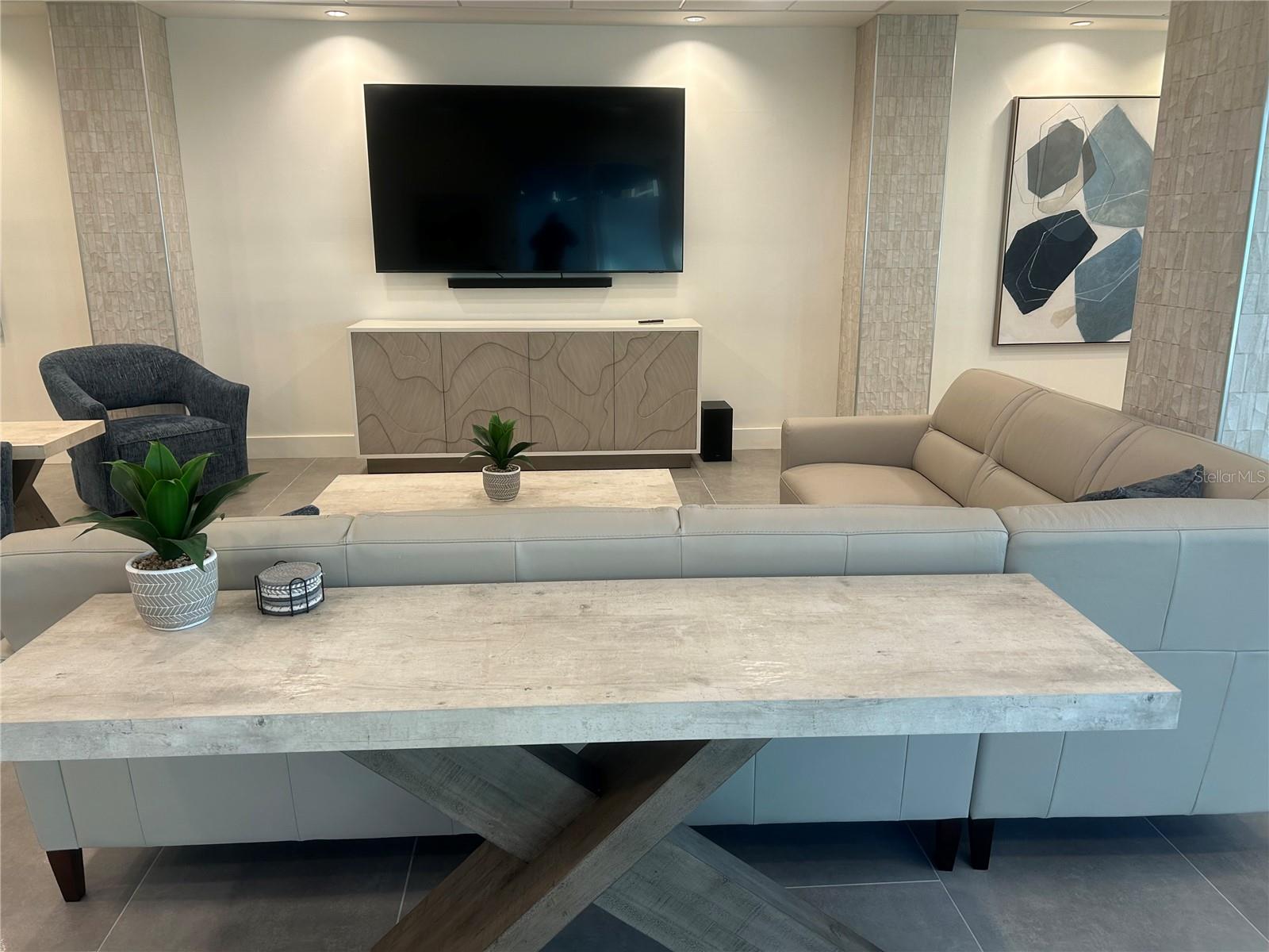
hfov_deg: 67.3
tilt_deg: -13.2
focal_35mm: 26
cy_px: 476
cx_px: 634
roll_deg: +1.3
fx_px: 953
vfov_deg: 53.1
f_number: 1.5
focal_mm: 5.7
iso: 80
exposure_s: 1/120
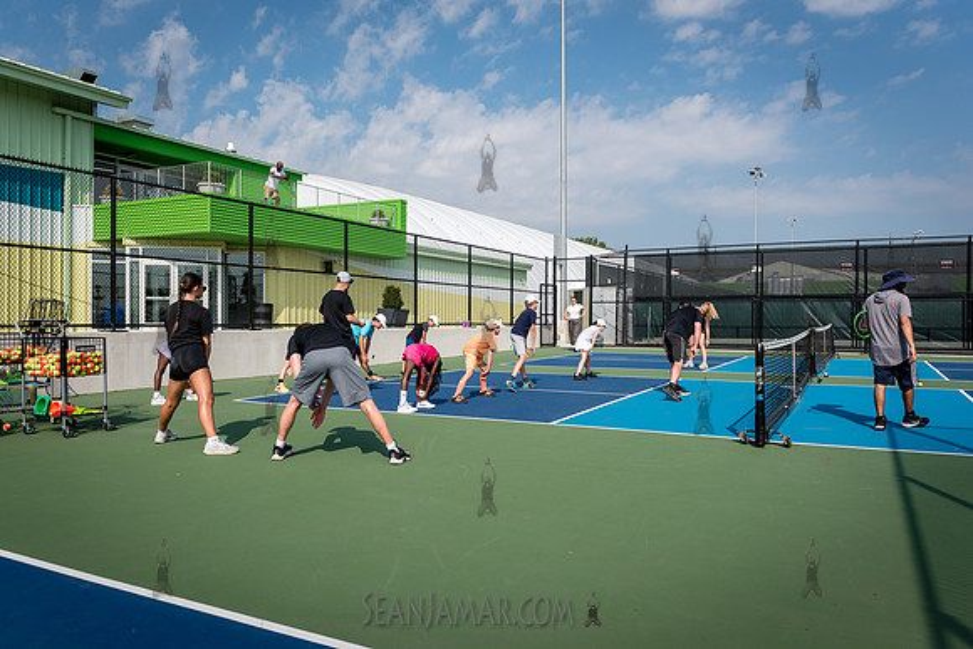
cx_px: 486
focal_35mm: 28
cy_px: 324
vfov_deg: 47.1
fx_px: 745
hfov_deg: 66.3
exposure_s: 1/2500
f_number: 4.5
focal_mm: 26
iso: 320
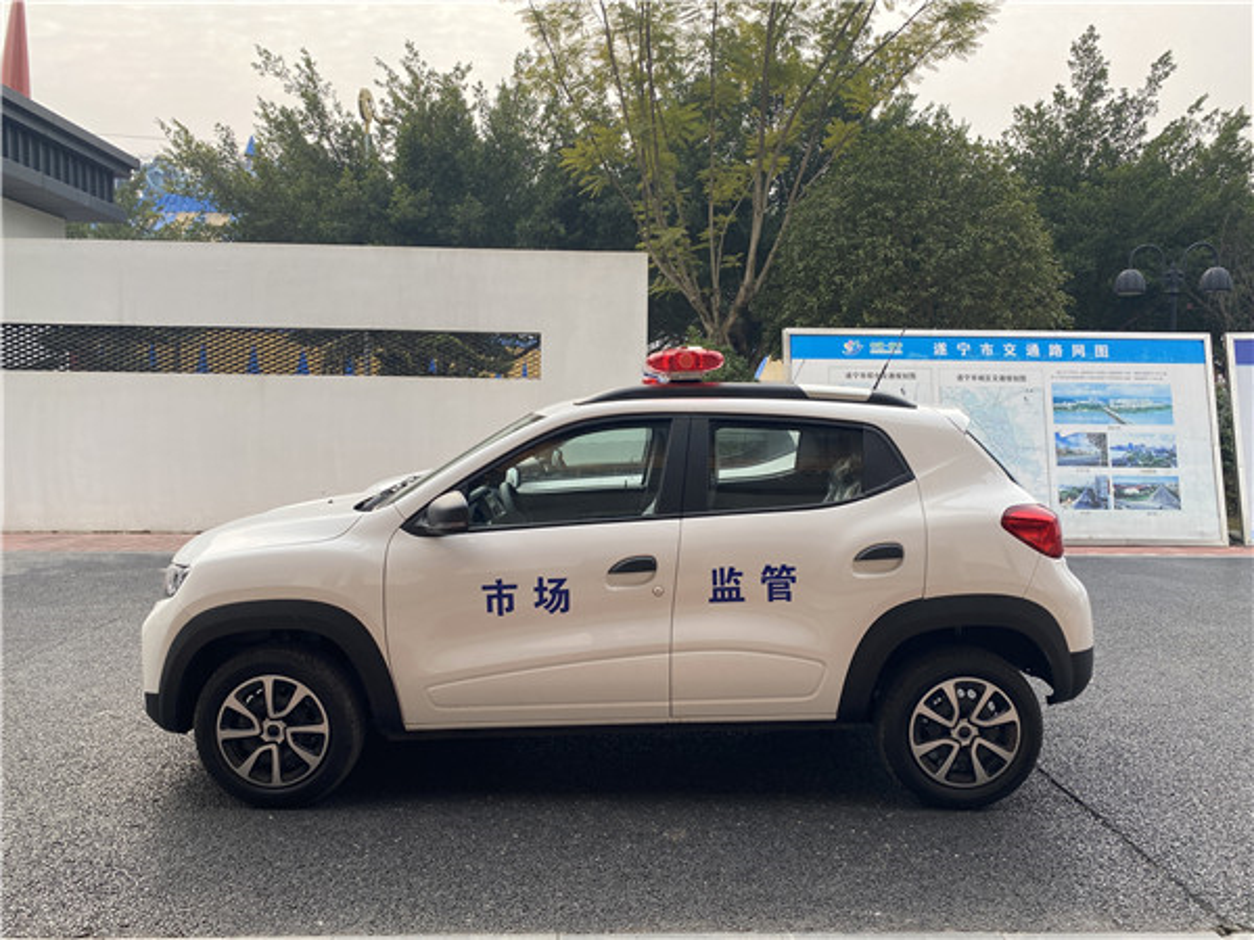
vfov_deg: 53.1
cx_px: 627
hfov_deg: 67.3
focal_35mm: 26
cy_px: 470
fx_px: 942
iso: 32
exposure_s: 1/497
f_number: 1.8
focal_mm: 4.25
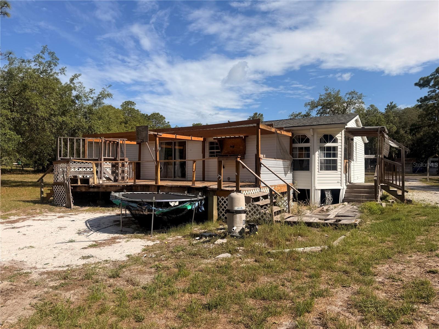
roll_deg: +0.2
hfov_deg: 71.6
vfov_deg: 56.8
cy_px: 164
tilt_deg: +1.2
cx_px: 220
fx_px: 304
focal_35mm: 24
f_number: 1.78
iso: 80
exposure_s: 1/6173
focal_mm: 6.76
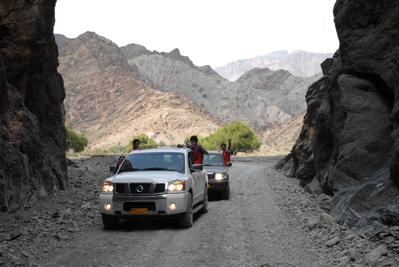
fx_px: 532
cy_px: 134
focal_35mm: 48
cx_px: 200
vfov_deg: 28.1
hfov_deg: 41.1
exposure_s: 1/320
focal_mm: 32
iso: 320
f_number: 9
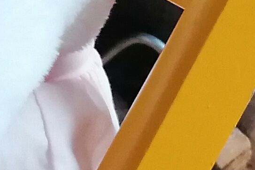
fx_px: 1466
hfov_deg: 9.7
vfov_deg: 6.6
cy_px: 134
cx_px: -81
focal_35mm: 207
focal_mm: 4.75
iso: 400
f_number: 1.8
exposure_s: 1/25
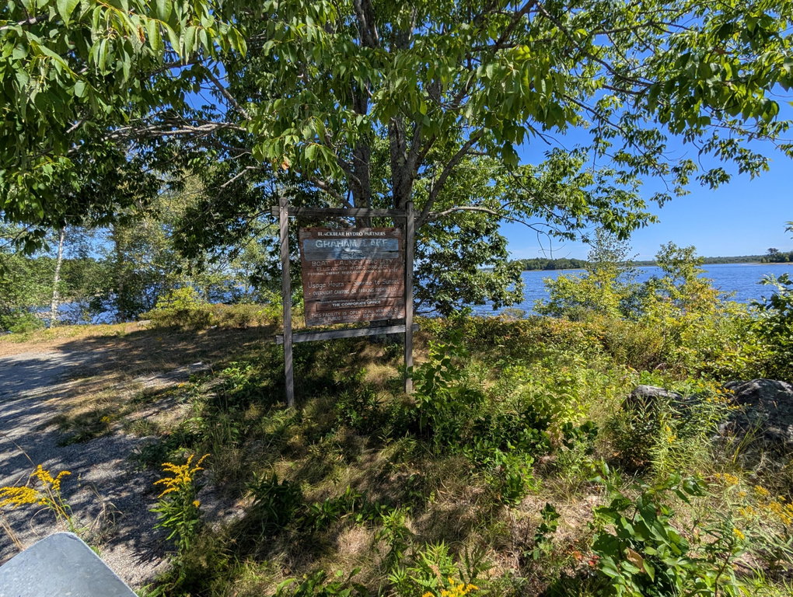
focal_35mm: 12
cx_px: 396
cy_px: 298
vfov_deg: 94.6
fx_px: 275
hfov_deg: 110.5
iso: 53
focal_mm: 2.02
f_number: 1.7
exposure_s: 1/2660
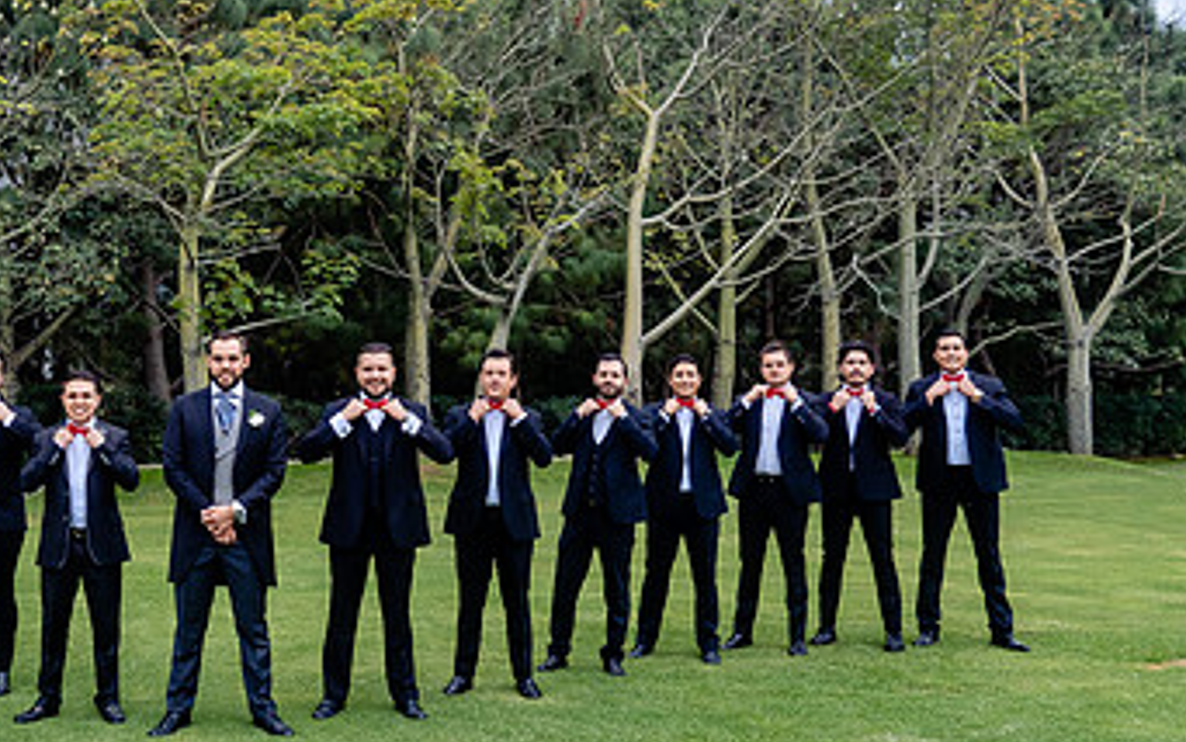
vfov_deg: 28.6
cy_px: 317
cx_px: 260
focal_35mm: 45
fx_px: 1455
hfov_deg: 42.6
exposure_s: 1/250
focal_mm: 26
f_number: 7.1
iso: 640
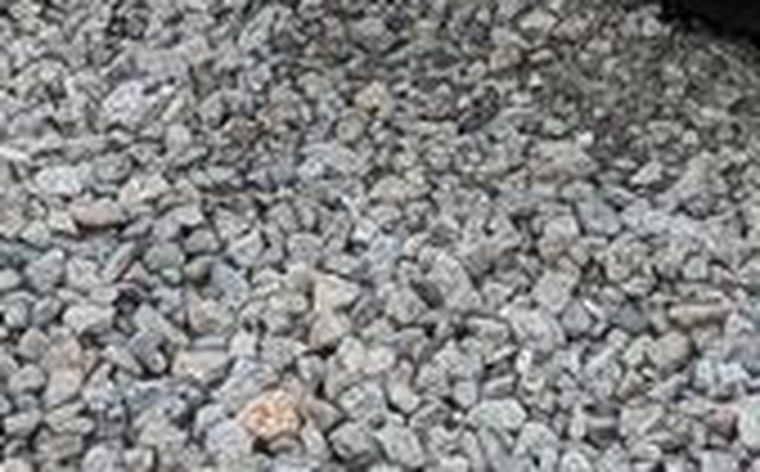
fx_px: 4156
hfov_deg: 10.4
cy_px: -1106
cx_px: 618
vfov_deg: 5.9
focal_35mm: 201
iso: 45
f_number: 1.89
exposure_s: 1/635
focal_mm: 5.43
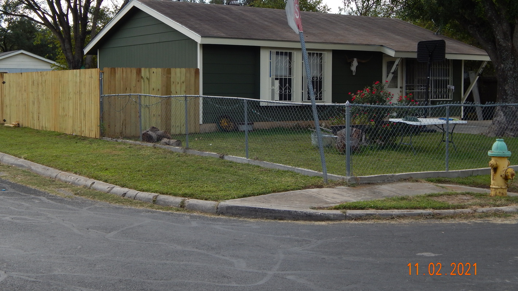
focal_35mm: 54
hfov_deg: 38.5
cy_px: 114
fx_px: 742
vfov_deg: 22.2
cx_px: 256
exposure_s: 1/500
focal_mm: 8.6
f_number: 3.7
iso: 125
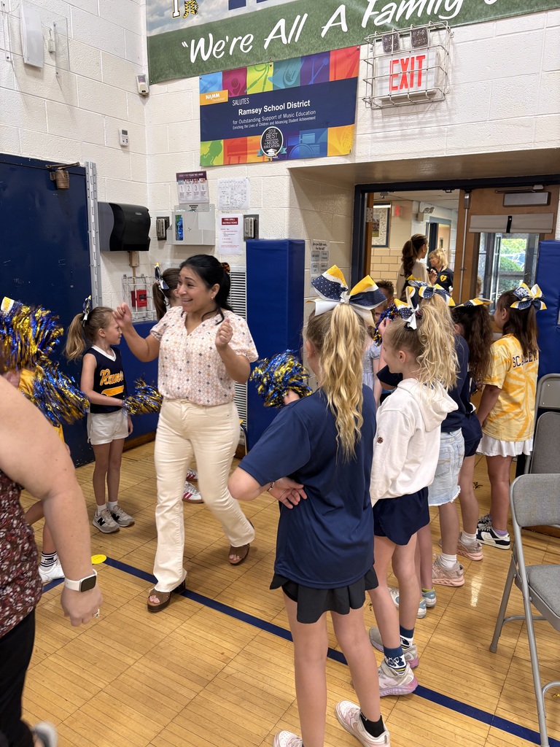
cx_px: 280
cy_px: 374
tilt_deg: -12.1
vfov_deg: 67.3
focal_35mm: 26
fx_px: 561
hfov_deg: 53.1
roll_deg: -0.4
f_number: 1.6
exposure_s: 1/60
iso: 80
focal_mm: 5.96
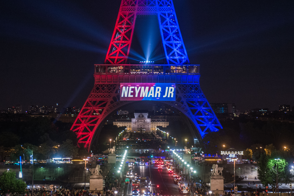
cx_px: 147
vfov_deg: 19.4
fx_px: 571
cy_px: 98
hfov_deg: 28.9
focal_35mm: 70
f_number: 2.8
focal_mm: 70
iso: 3200
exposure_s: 1/30
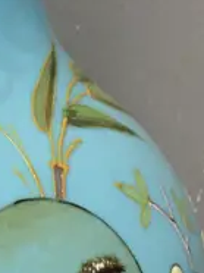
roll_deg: +0.3
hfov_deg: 9.0
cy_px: 181
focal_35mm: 160
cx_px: -90
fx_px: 1260
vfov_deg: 12.3
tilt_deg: -11.4
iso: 40
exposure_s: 1/33
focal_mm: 4.15
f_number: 2.2
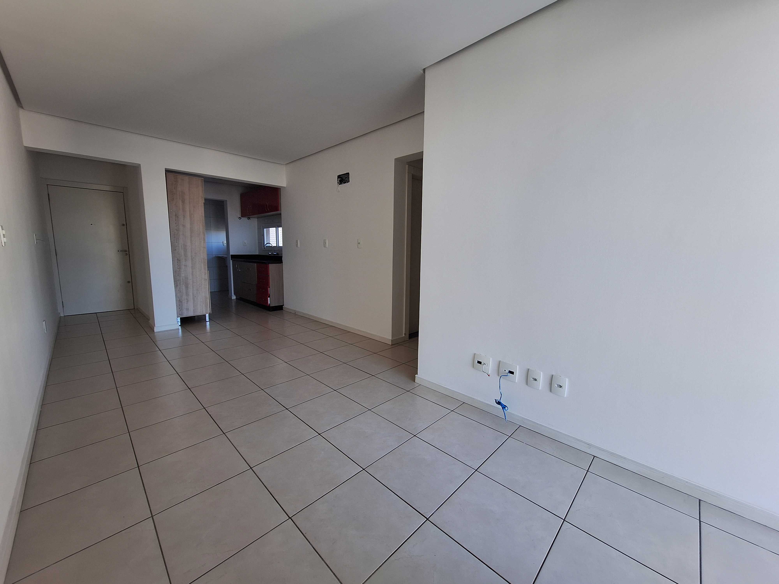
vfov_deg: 89.9
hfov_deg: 106.2
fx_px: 293
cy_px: 292
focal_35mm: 13
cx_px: 390
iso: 40
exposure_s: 1/60
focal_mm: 1.74
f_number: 2.2
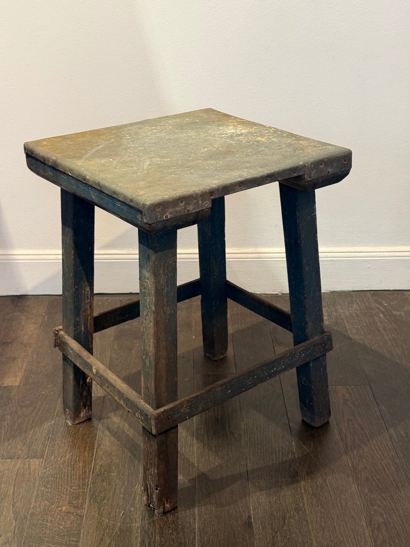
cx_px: 205
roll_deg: +1.1
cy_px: 274
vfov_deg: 39.7
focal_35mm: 48
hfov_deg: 30.3
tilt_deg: -25.3
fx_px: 758
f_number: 1.78
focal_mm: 6.76
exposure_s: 1/50
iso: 200
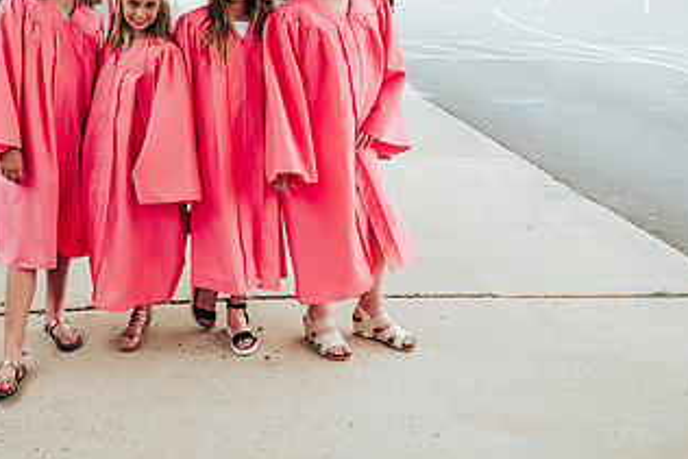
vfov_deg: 29.6
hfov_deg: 43.5
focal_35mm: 44
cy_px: 69
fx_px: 841
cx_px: 200
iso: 400
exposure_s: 1/200
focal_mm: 24
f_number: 2.8
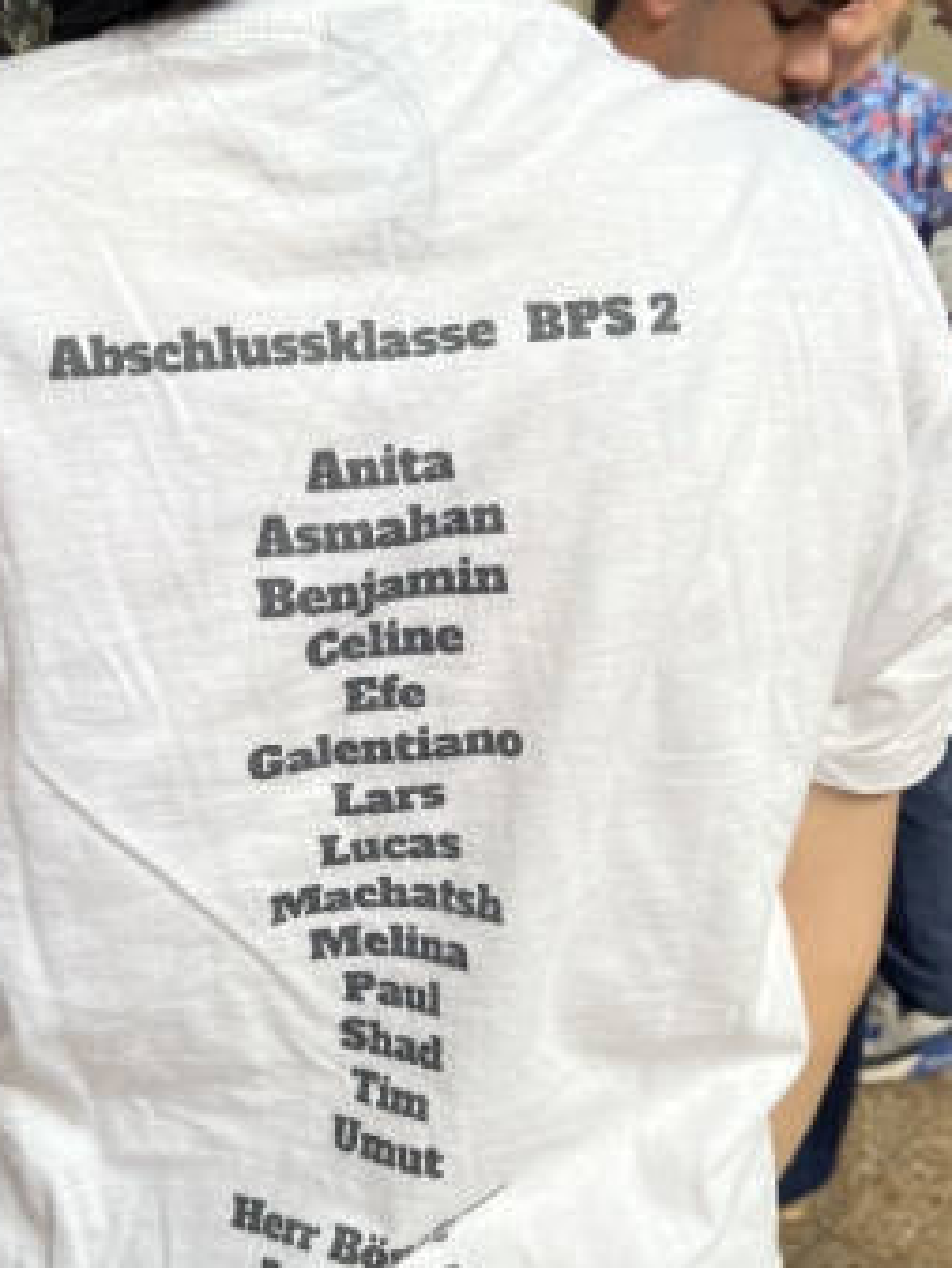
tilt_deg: -21.0
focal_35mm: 37
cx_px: 440
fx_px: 1356
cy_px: 704
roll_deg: +0.6
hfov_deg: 38.7
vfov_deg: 50.0
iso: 50
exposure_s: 1/122
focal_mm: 5.1
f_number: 1.6
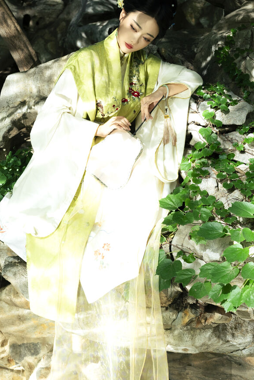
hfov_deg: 13.8
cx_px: 152
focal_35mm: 99
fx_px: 1047
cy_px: 241
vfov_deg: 20.6
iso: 200
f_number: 4
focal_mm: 48
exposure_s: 1/200
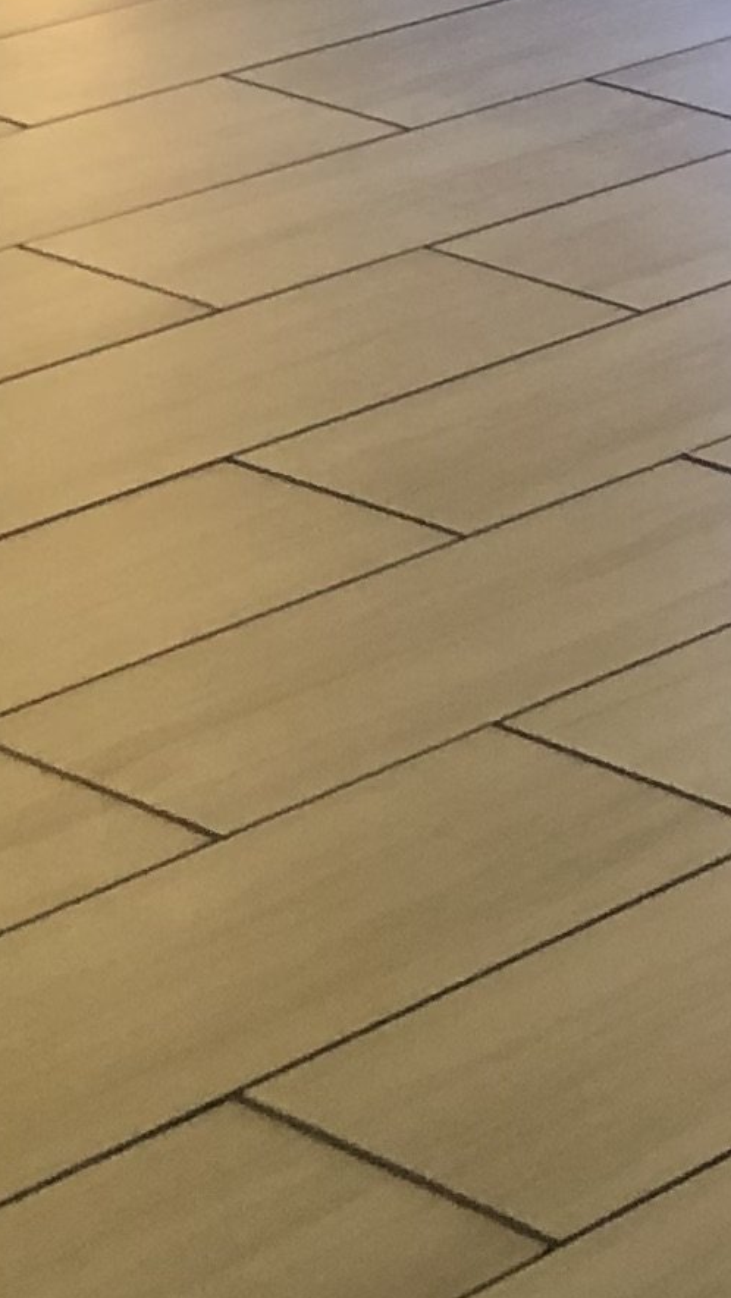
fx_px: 4788
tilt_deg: -6.7
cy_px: -796
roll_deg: -0.7
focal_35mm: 139
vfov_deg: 14.2
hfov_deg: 7.4
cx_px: 2448
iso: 32
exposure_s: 1/30
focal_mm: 3.99
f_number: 1.8
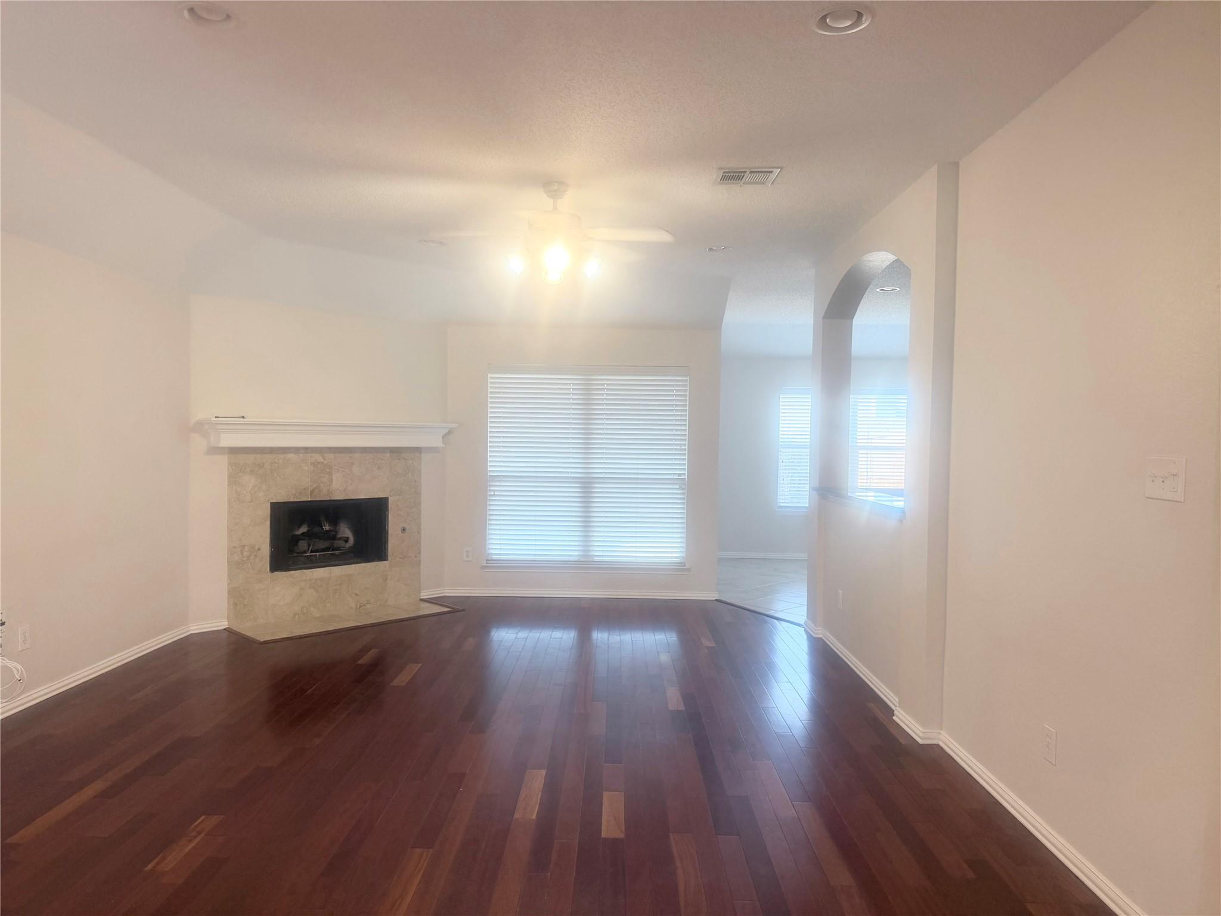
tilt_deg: -2.2
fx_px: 847
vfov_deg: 56.8
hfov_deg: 71.6
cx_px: 610
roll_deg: -0.6
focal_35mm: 24
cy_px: 458
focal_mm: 6.76
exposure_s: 1/60
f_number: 1.78
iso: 125
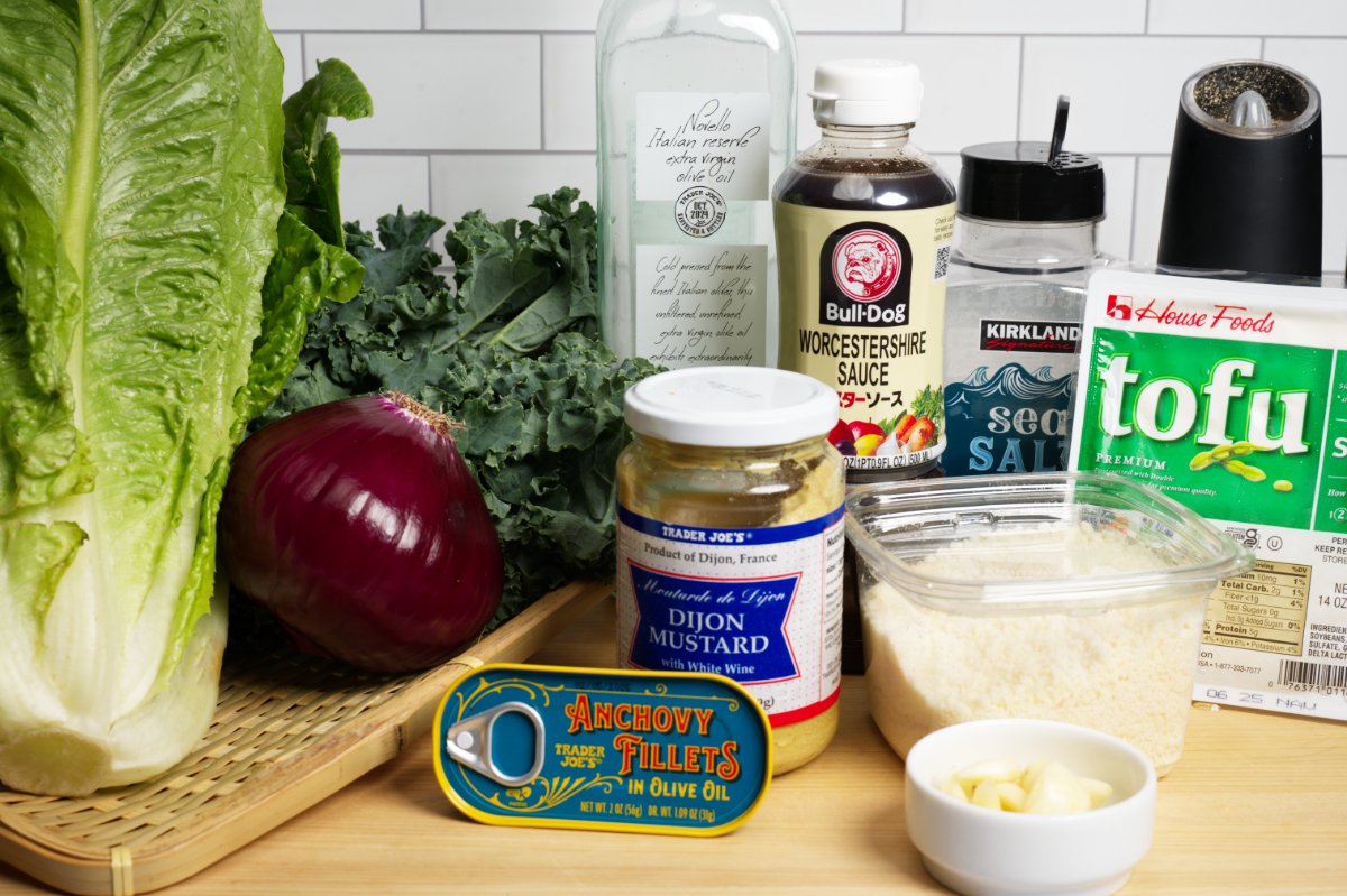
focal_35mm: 58
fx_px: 2169
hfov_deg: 34.5
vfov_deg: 23.4
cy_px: 448
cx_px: 674
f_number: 11
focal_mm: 58
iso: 200
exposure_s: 1/100
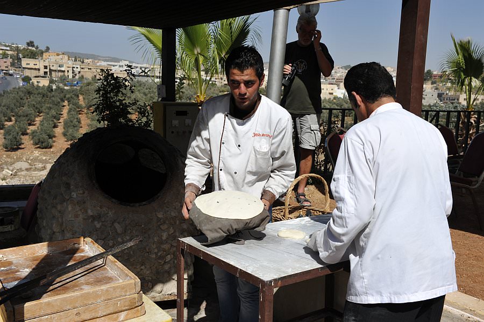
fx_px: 511
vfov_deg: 35.0
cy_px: 161
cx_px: 242
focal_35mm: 38
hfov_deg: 50.7
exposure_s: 1/400
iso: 200
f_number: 10
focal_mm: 38
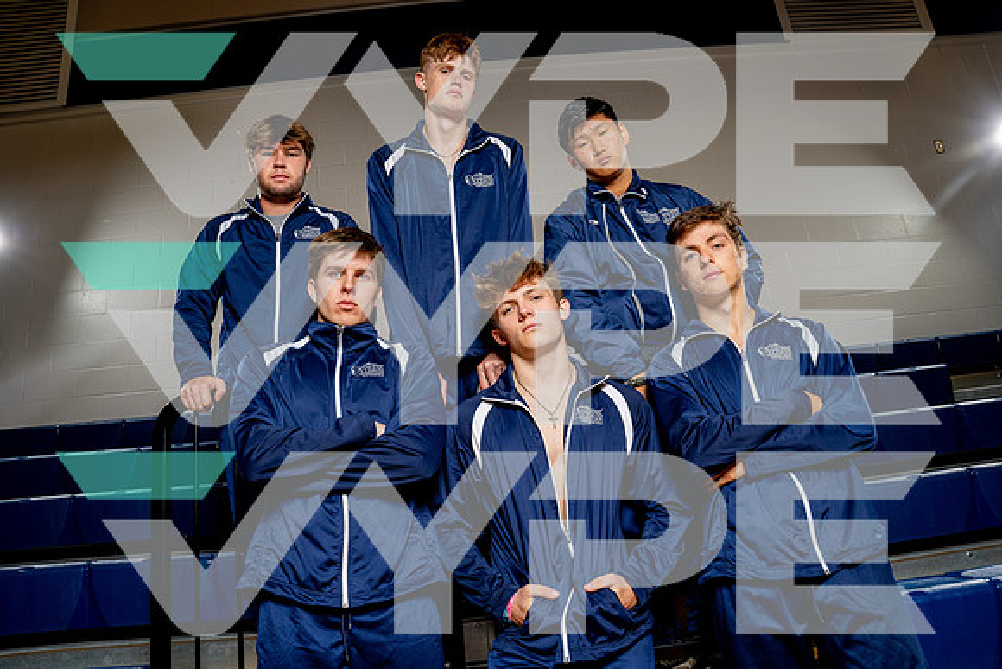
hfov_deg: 73.7
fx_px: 668
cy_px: 334
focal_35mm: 24
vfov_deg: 53.2
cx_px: 501
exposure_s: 1/250
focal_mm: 24
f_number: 8
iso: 320
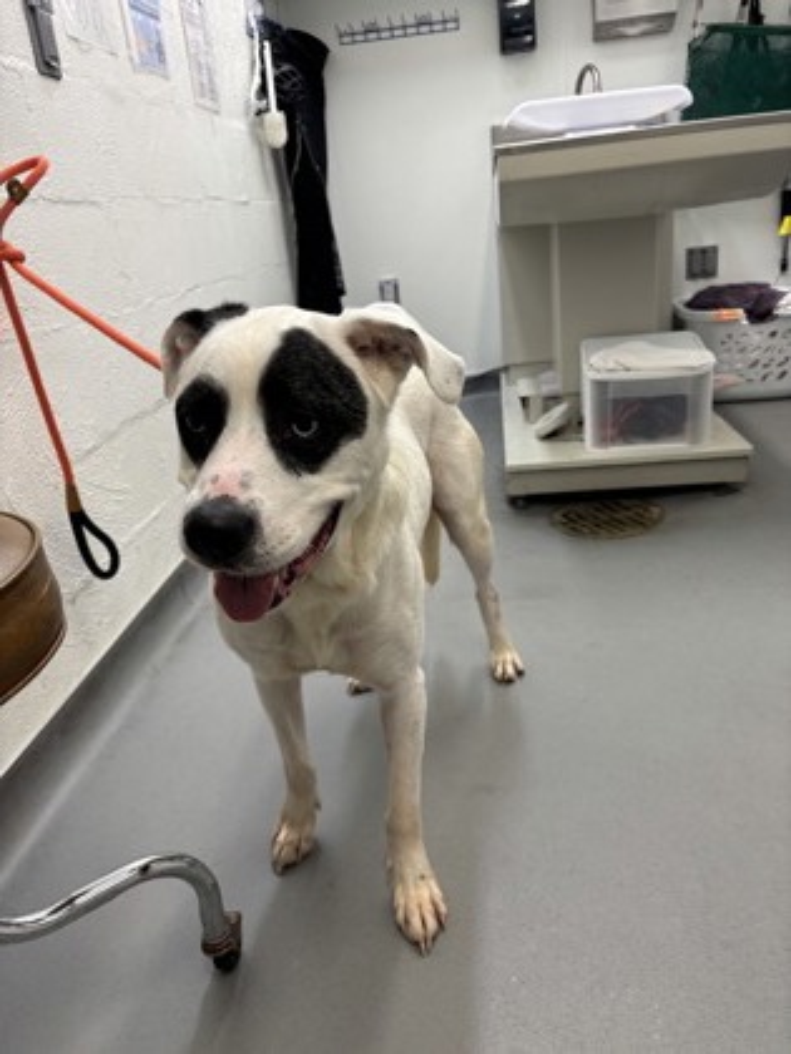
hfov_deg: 53.1
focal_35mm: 26
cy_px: 527
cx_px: 396
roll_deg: +3.5
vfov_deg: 67.3
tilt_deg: -19.0
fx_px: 792
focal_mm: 5.96
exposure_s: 1/60
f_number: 1.6
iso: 80
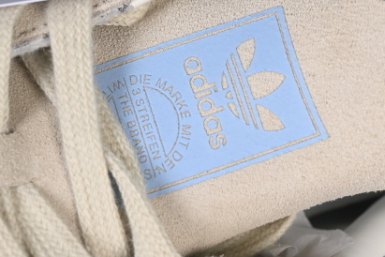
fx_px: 1561
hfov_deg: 14.1
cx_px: 178
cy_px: 125
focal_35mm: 146
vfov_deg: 9.4
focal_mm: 50
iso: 160
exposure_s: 1/80
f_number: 7.1
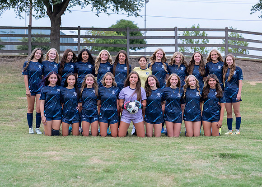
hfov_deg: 31.1
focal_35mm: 63
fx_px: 471
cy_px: 95
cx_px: 129
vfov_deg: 22.4
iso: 1250
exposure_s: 1/640
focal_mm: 50
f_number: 2.8
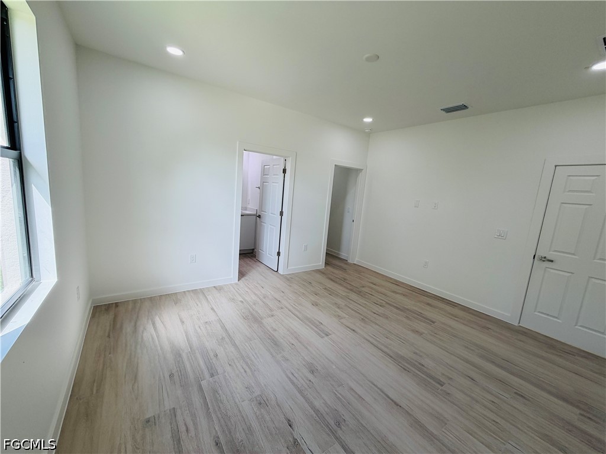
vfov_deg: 85.7
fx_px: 245
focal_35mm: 14
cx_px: 303
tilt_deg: -9.8
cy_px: 227
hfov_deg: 102.1
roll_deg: -5.1
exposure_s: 1/137
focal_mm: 2.22
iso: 64
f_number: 2.2
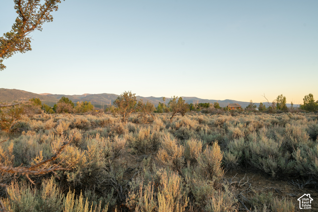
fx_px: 215
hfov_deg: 73.0
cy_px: 106
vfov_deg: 52.5
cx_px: 159
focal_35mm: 24
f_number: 7.1
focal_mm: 24
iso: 200
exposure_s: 1/30
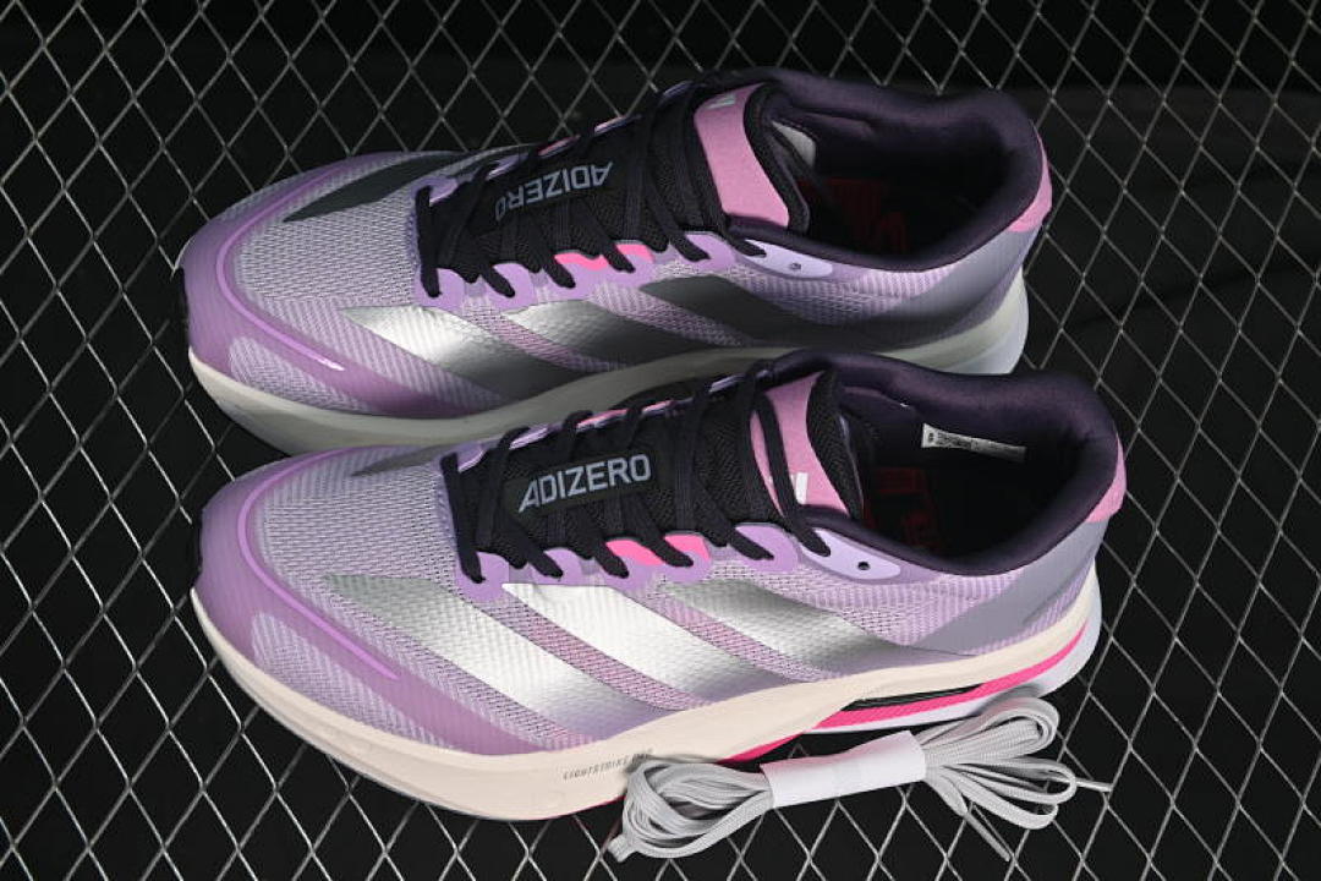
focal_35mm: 75
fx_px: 2752
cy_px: 440
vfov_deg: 18.2
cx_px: 660
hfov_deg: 27.0
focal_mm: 50
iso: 160
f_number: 6.3
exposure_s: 1/40
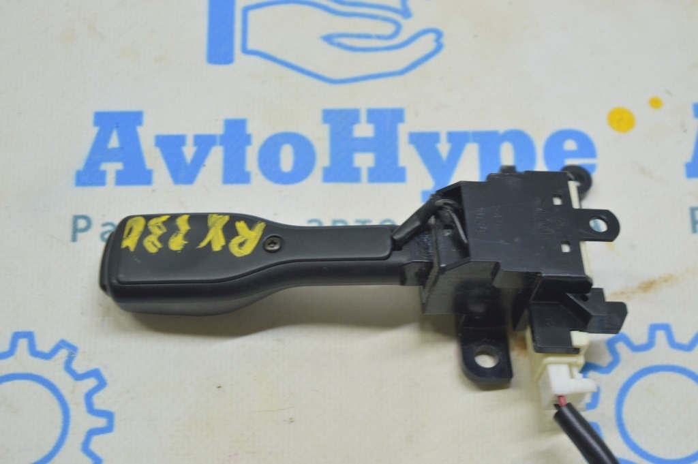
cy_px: 232
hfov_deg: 24.6
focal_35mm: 82
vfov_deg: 16.5
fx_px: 1598
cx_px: 349
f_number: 5.6
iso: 400
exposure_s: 1/20
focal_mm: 55
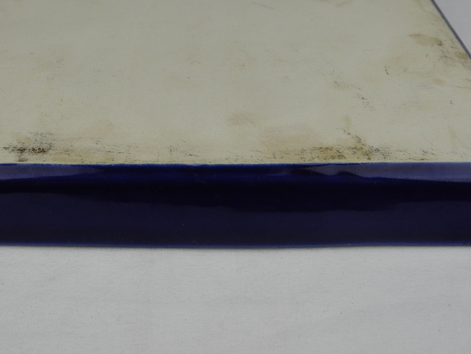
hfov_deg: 38.8
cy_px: 72
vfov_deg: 29.0
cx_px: 201
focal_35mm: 49
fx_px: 667
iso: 100
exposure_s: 1/280
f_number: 2.8
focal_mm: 6.4
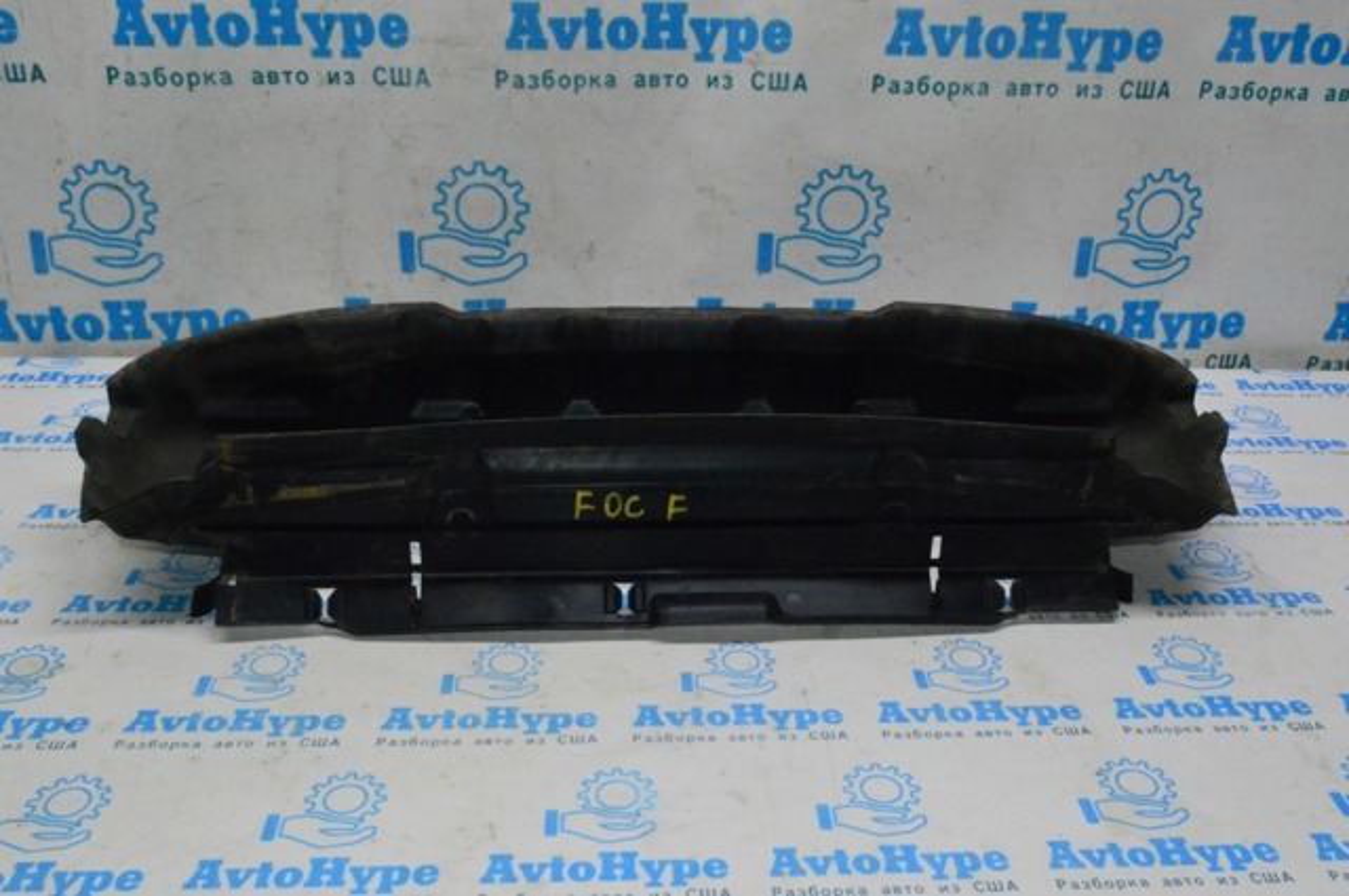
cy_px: 448
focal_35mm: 34
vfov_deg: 38.3
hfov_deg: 55.2
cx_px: 674
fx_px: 1291
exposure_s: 1/60
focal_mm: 23
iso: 6400
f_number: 25
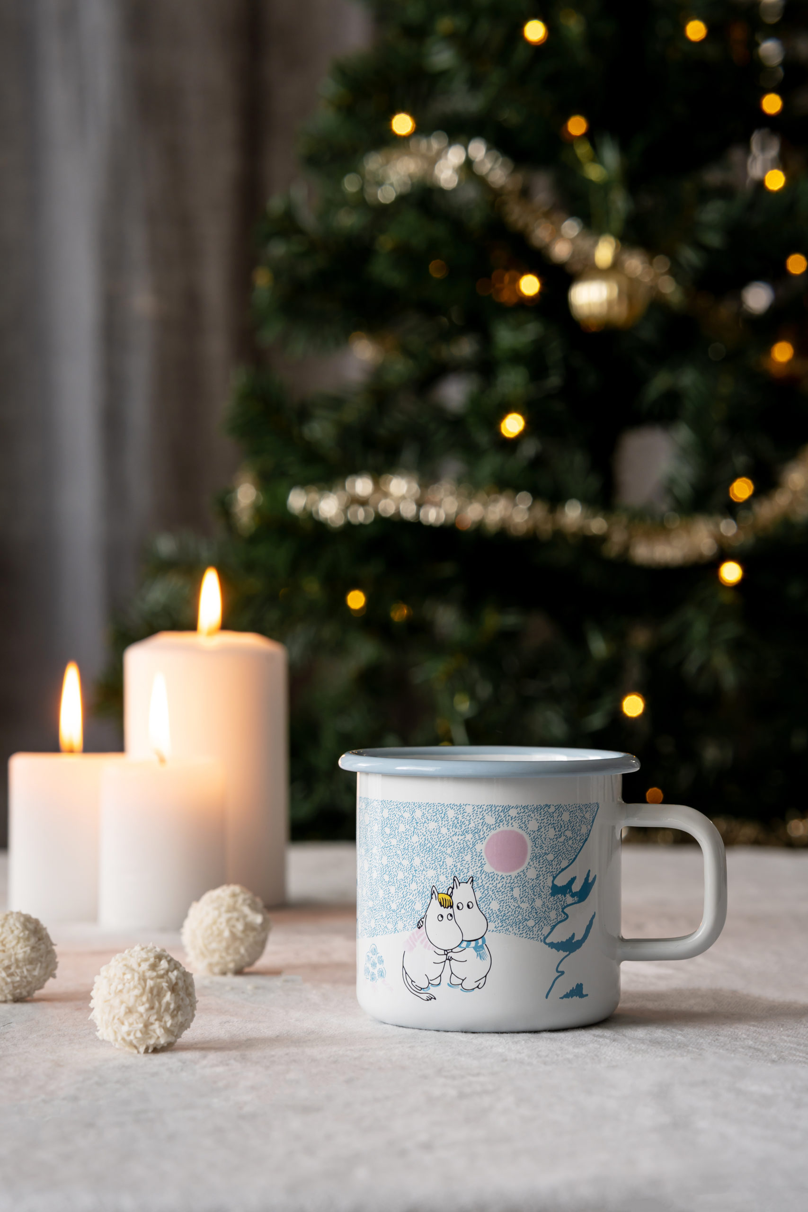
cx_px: 404
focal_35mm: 85
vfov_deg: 23.9
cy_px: 606
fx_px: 2861
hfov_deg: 16.1
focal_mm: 85
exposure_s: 1/13
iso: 100
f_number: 7.1
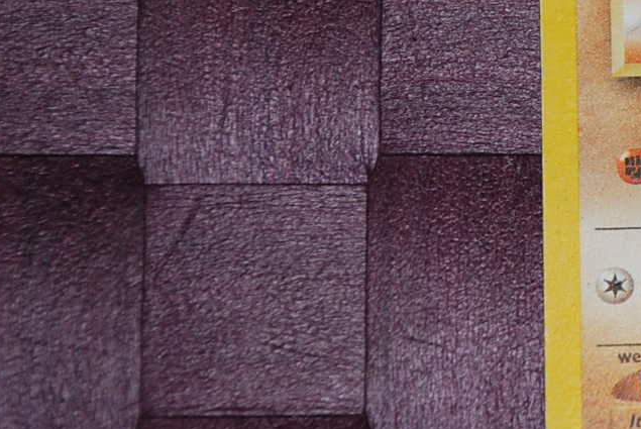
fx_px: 5704
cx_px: 854
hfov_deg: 6.4
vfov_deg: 4.3
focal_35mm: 320
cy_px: 56
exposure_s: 1/60
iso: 200
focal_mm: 70
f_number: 5.6
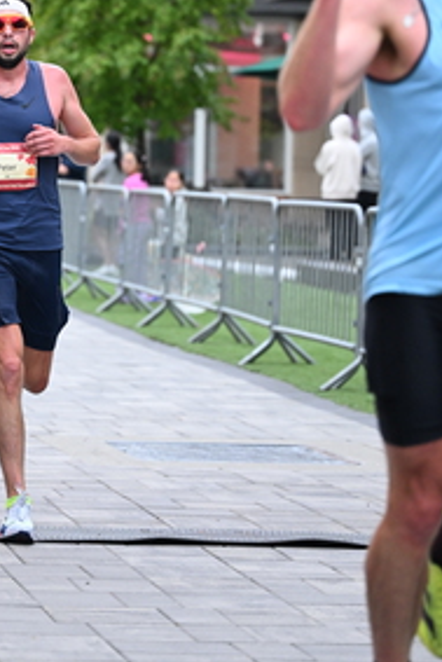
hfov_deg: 8.0
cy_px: 101
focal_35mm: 171
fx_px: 3145
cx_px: 43
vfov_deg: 11.9
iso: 1600
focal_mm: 88
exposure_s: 1/800
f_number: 2.8
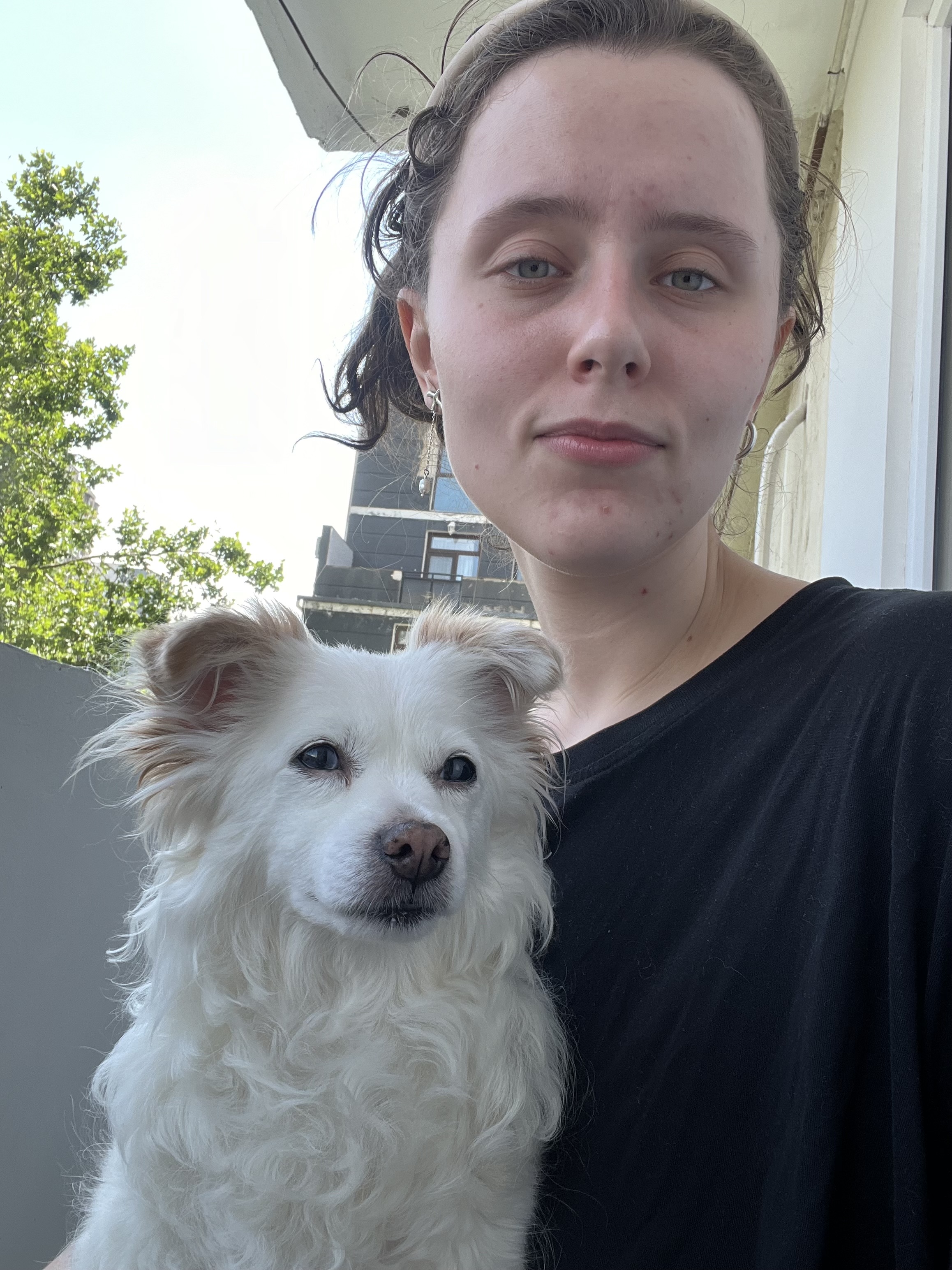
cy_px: 635
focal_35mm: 30
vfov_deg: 60.0
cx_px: 476
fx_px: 1100
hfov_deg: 46.8
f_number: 2.2
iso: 25
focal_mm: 2.71
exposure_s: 1/121
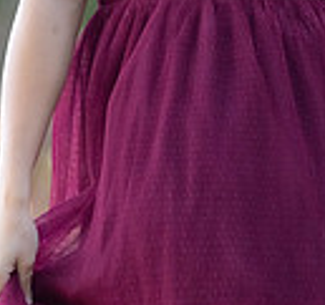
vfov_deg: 2.3
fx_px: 7610
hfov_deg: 2.4
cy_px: -144
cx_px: 300
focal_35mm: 739
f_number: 2.8
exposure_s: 1/640
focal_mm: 158
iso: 2000
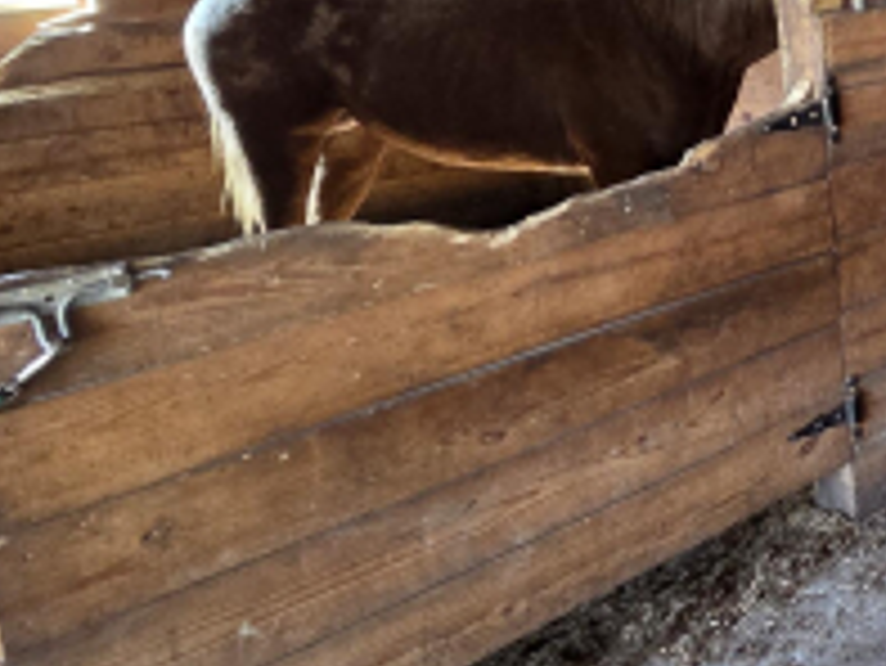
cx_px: 1455
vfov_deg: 31.2
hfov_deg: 25.5
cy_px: 50
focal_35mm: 44
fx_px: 1127
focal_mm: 2.2
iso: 400
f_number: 2.2
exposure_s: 1/60
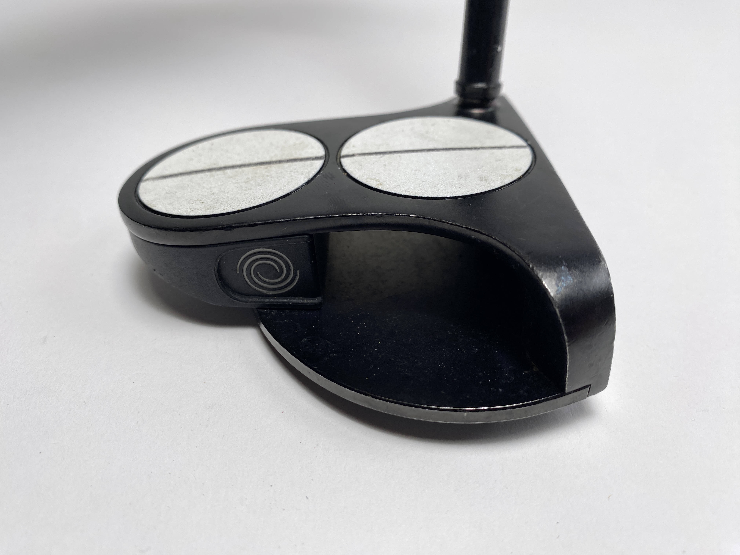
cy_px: 278
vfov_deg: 54.9
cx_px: 370
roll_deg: +1.7
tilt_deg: -38.0
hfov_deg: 69.4
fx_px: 534
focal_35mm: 25
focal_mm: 4.25
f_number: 1.8
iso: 32
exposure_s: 1/405
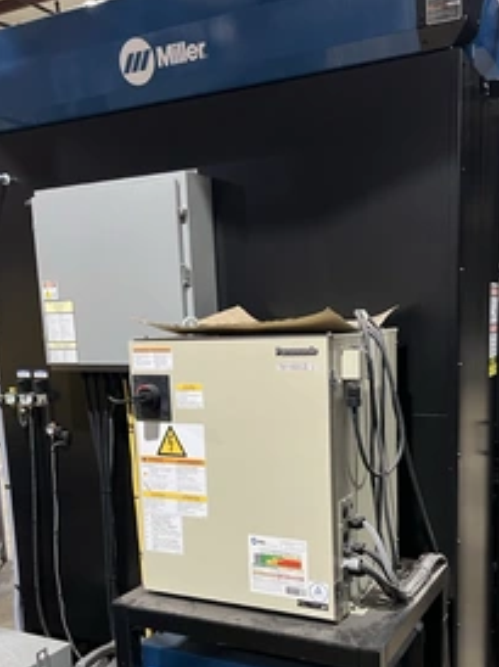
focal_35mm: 38
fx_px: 732
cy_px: 438
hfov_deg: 37.6
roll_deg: +0.9
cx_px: 280
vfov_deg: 48.3
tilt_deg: -10.0
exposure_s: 1/60
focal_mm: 5.7
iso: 400
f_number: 1.5
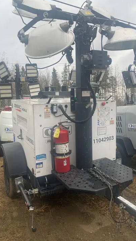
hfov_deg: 40.2
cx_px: 63
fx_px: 186
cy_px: 120
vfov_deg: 66.1
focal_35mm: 29
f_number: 1.8
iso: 32
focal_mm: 4.25
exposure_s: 1/408
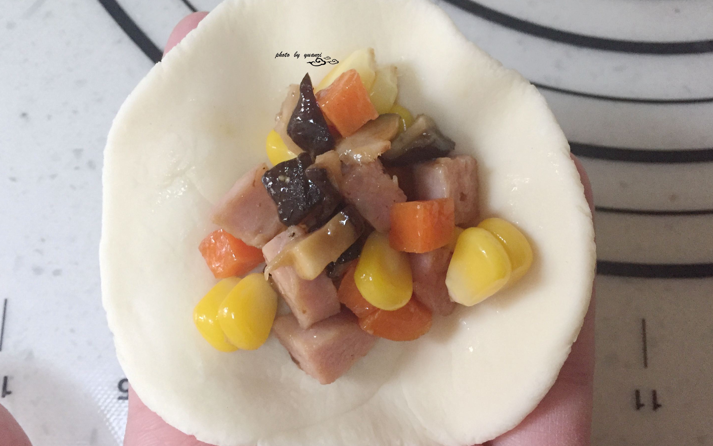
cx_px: 361
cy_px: 223
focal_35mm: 35
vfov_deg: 36.3
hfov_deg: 55.3
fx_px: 680
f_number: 2.2
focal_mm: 4.15
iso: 250
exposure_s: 1/33
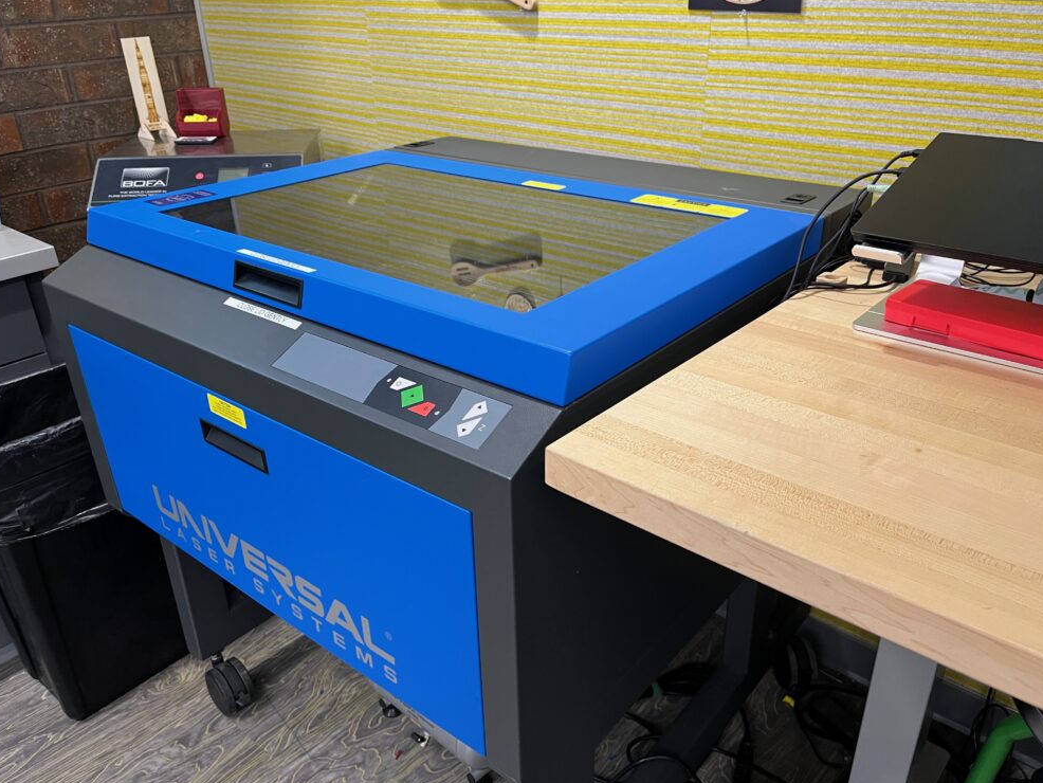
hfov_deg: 65.3
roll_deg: +0.6
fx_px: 814
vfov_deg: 51.4
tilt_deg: -27.3
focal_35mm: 27
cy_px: 397
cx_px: 531
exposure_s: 1/60
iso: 125
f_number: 1.6
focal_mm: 5.1
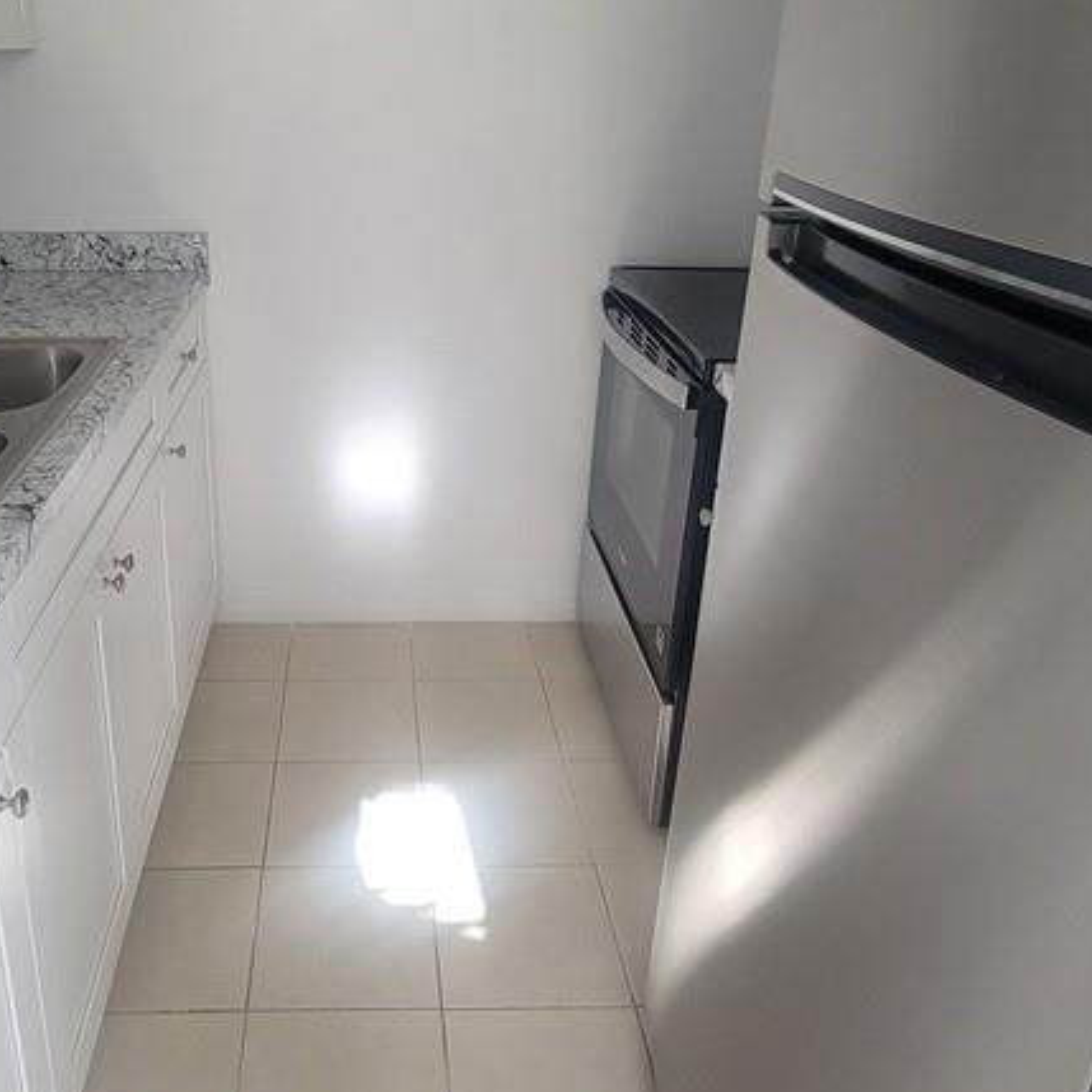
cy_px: 458
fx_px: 964
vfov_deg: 58.8
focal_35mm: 27
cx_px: 397
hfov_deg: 58.2
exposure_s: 1/60
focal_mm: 2.2
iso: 200
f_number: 2.2
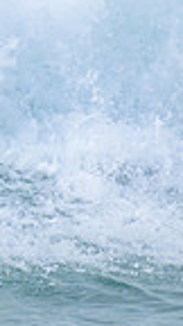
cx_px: -434
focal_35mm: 3446
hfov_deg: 0.4
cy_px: 19
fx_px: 29727
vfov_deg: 0.6
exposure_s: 1/2000
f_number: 11
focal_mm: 800
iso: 1250
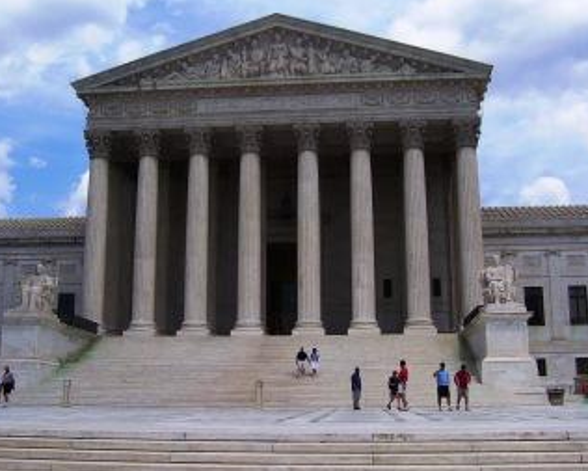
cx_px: 275
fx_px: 818
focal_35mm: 47
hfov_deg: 39.5
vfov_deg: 32.1
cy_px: 207
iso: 80
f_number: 4.8
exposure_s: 1/750
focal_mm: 5.6
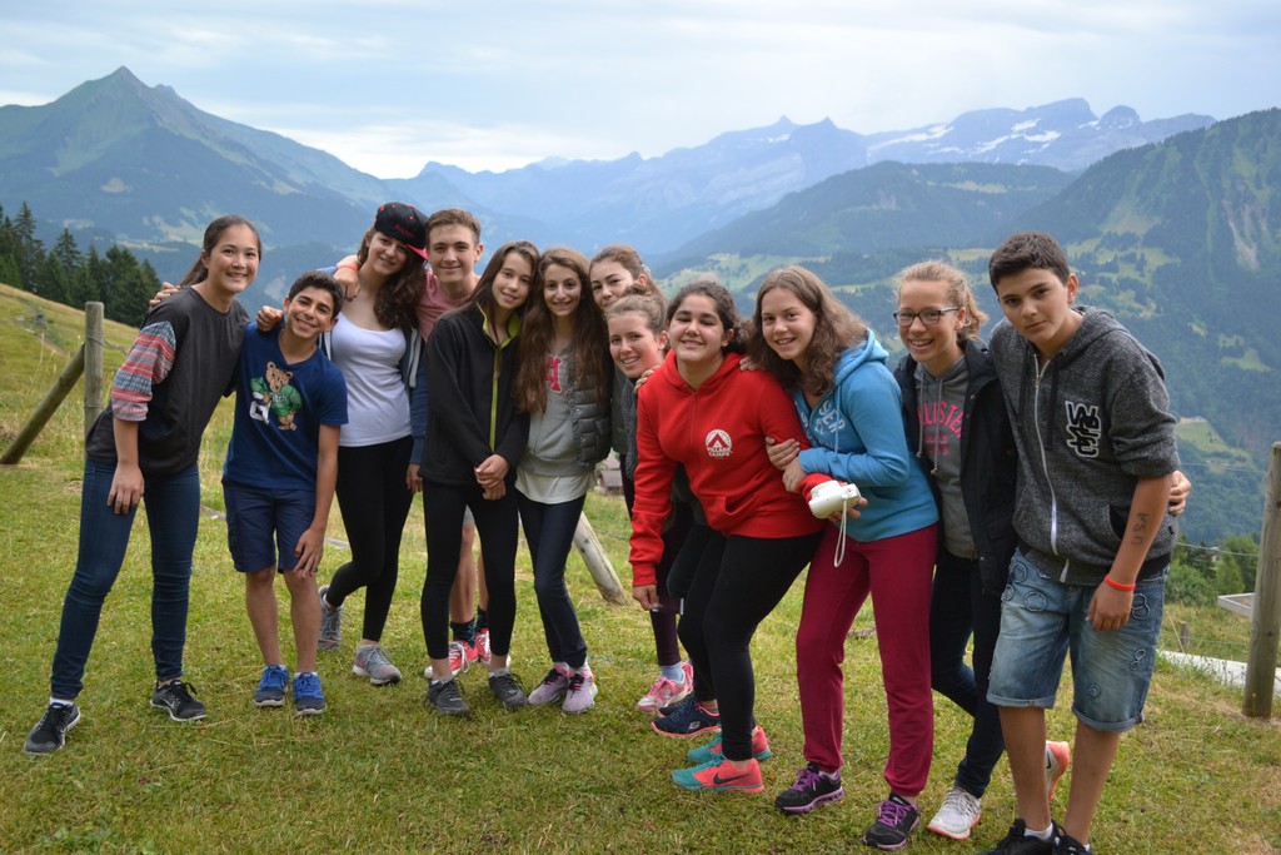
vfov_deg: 40.0
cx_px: 640
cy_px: 428
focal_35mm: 33
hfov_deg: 57.2
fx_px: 1174
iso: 320
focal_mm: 22
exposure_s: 1/30
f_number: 4
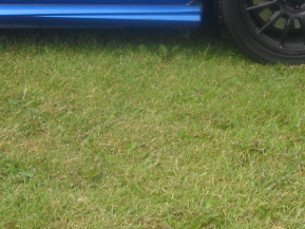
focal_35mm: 124
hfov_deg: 15.5
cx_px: -28
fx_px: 1093
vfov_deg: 11.5
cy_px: -111
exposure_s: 1/250
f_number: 3
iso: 80
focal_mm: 6.3
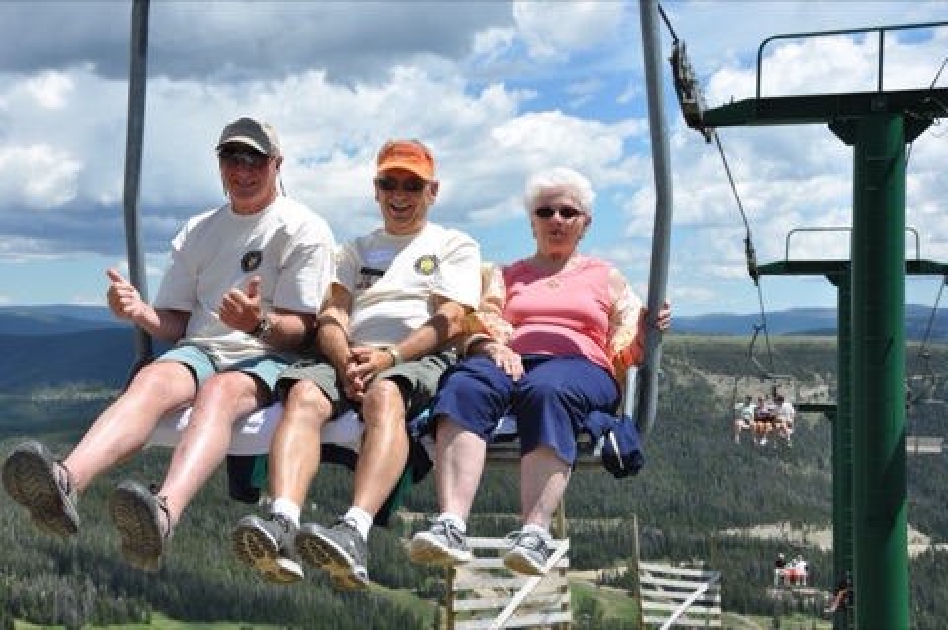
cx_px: 474
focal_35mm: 51
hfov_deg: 38.9
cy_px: 315
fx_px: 1342
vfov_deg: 26.4
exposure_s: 1/400
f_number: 10
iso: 200
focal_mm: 34
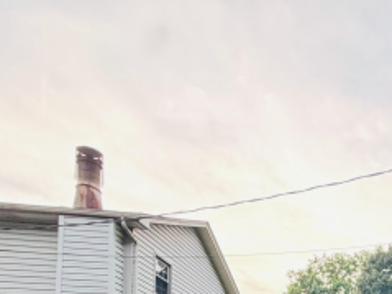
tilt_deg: +1.8
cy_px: 384
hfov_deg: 36.9
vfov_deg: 29.5
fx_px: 441
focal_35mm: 39
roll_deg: +1.1
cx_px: 468
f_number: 2.2
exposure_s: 1/121
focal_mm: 2.22
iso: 100
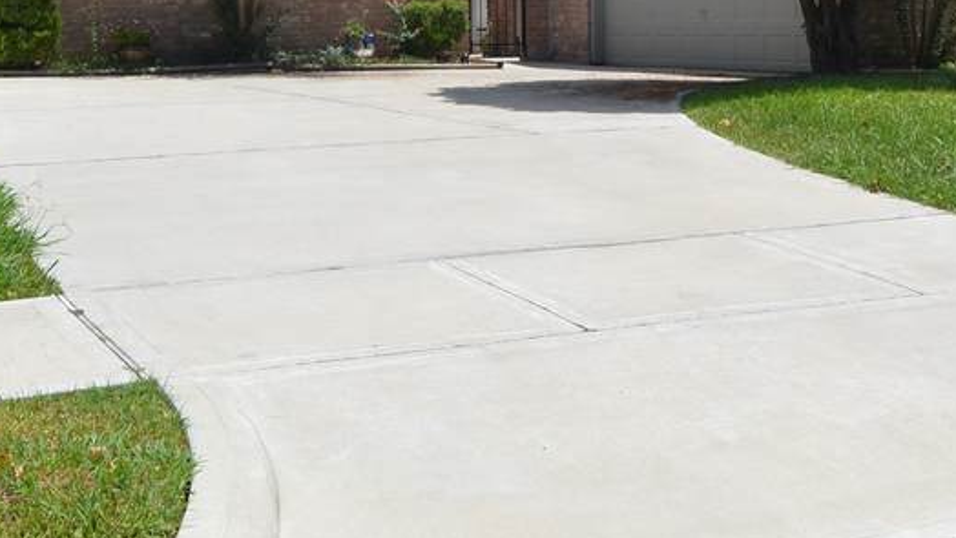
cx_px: 500
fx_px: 2333
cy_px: -51
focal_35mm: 92
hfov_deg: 23.2
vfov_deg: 12.9
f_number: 9
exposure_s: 1/320
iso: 100
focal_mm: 24
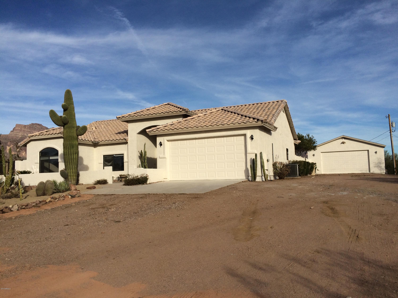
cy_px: 149
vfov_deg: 48.2
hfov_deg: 61.7
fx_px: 333
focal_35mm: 29
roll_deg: +2.6
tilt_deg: +3.8
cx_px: 199
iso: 32
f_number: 2.2
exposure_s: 1/3731
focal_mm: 4.15
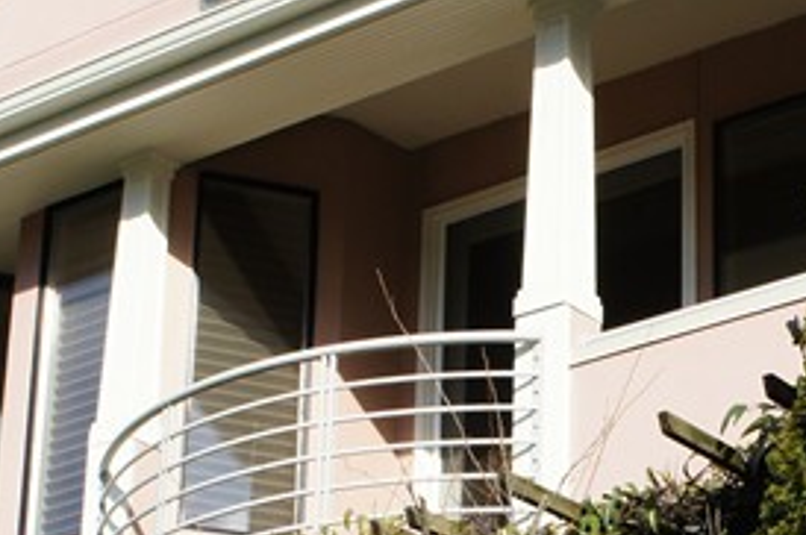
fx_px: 2795
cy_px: 539
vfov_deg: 10.8
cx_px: 719
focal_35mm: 125
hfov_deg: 16.2
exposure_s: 1/200
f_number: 11
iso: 200
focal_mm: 21
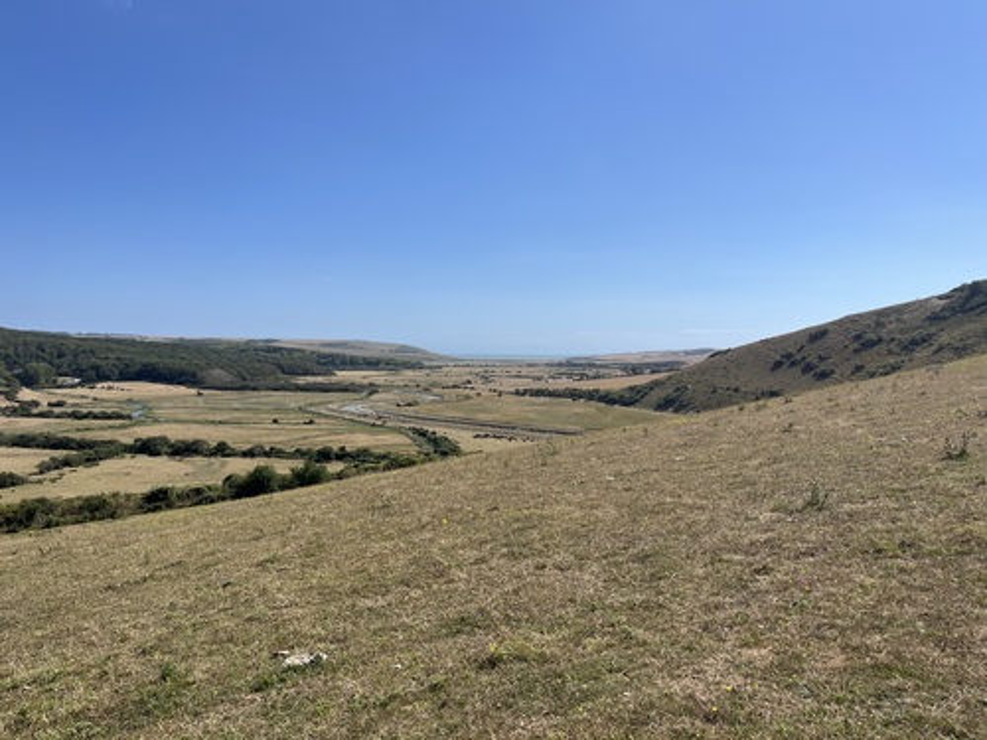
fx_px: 741
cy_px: 370
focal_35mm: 26
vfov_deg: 53.1
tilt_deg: -2.1
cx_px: 494
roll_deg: +0.3
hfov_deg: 67.3
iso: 50
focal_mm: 5.1
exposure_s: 1/5848
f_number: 1.6
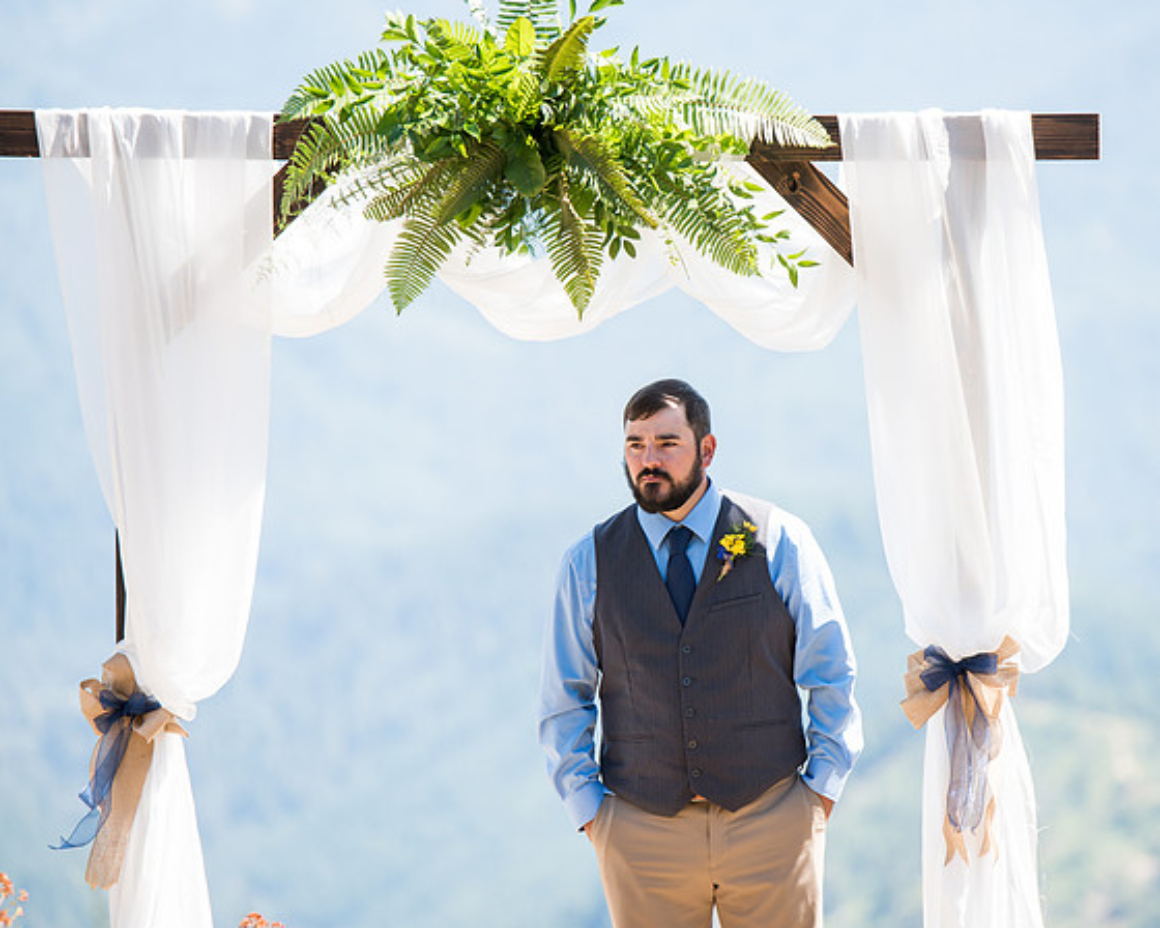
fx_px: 7862
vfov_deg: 6.8
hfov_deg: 8.4
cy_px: 465
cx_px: 696
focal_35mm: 229
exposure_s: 1/400
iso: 125
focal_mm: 200
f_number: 4
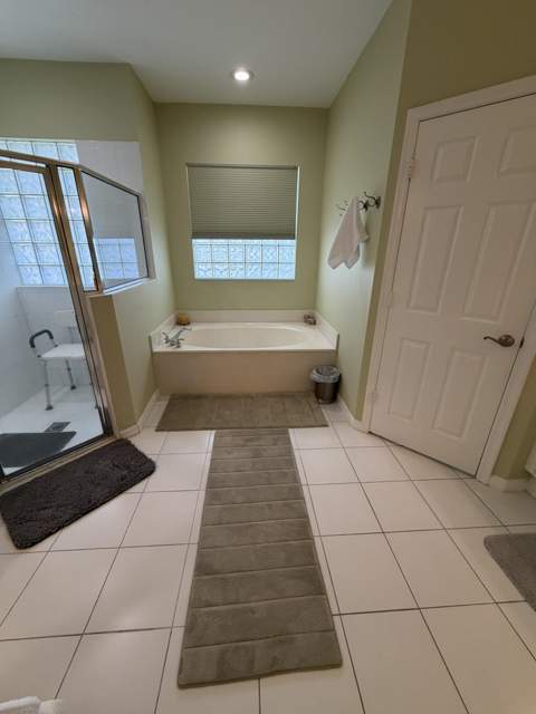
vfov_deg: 102.1
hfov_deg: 85.7
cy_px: 357
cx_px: 268
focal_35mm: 14
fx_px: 289
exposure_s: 1/120
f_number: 2.2
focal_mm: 2.22
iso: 160
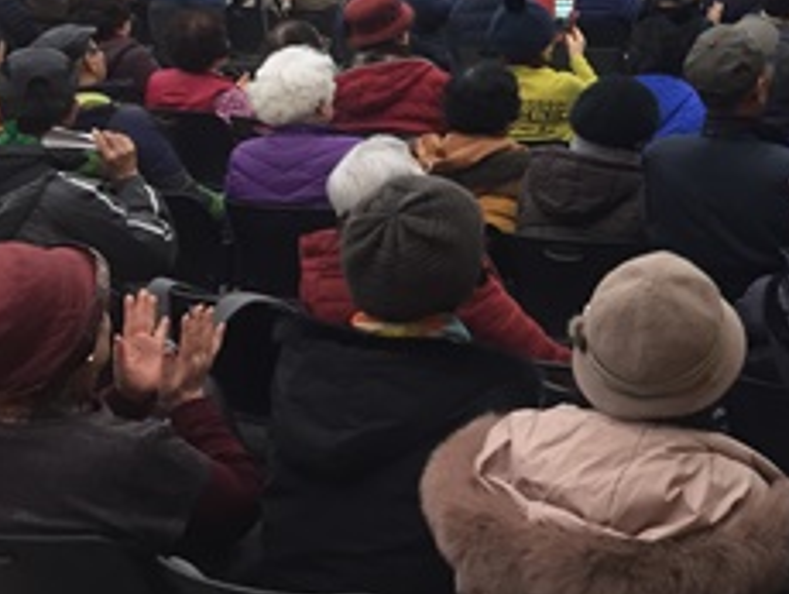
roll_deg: +0.5
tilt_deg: -6.5
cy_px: -15
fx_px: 1437
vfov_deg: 22.3
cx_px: 837
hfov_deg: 28.3
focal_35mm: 63
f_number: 2.2
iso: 80
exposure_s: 1/30
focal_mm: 4.15
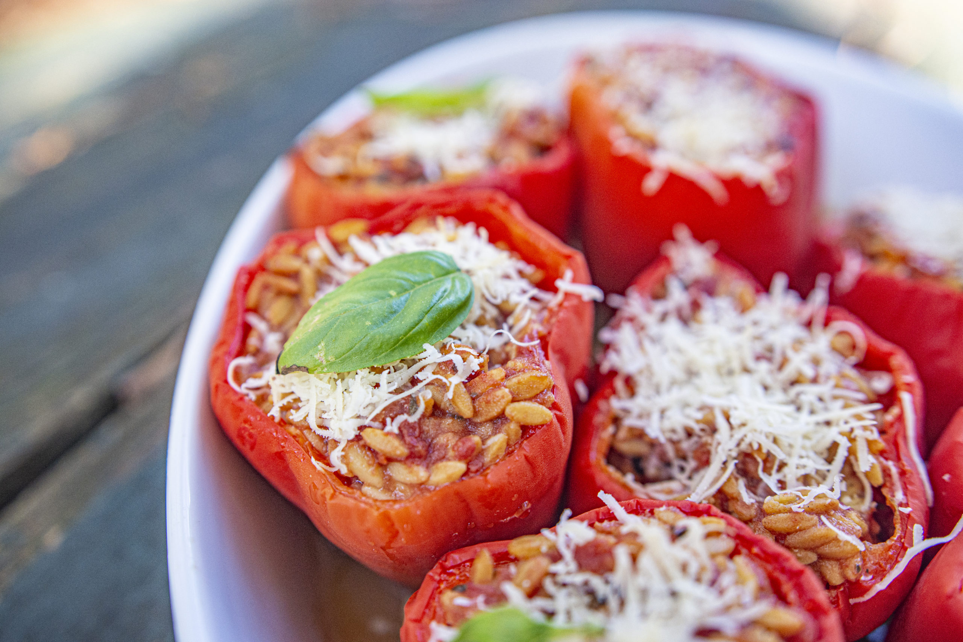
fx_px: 883
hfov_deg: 57.2
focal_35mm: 33
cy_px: 321
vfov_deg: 40.0
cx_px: 482
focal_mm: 22
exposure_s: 1/800
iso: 400
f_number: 2
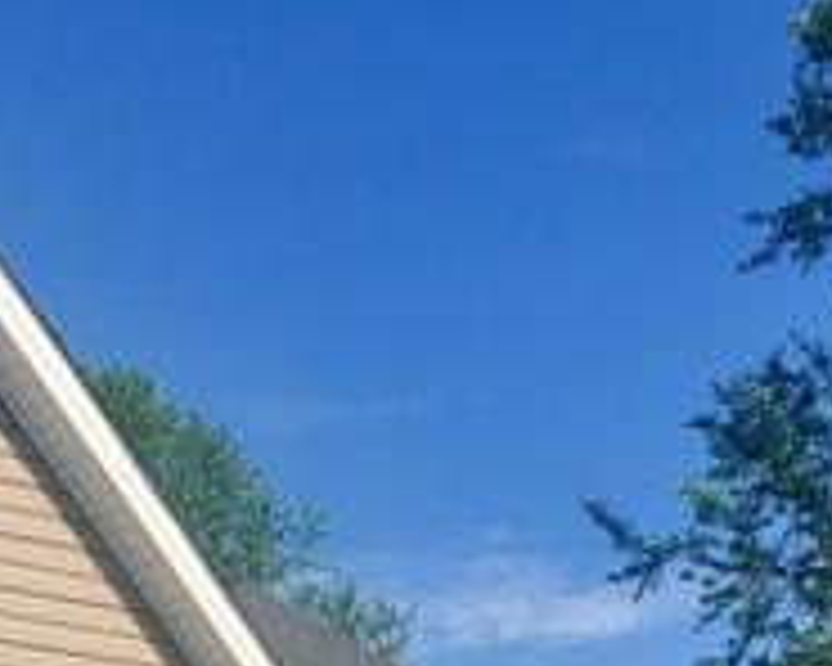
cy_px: 1071
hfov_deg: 19.3
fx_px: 2413
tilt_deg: +4.1
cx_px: 139
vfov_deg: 14.4
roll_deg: +0.5
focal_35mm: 98
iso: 25
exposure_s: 1/2564
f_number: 2.2
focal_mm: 4.15
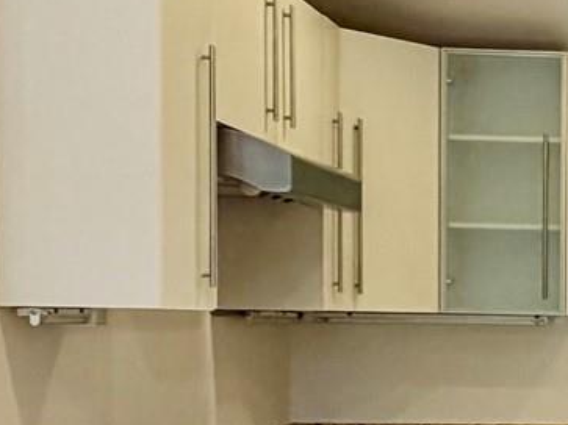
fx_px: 1296
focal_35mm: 79
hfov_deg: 21.2
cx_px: 831
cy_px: 380
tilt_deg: -3.9
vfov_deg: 18.4
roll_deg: -0.6
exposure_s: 1/120
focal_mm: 2.22
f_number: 2.2
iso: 200
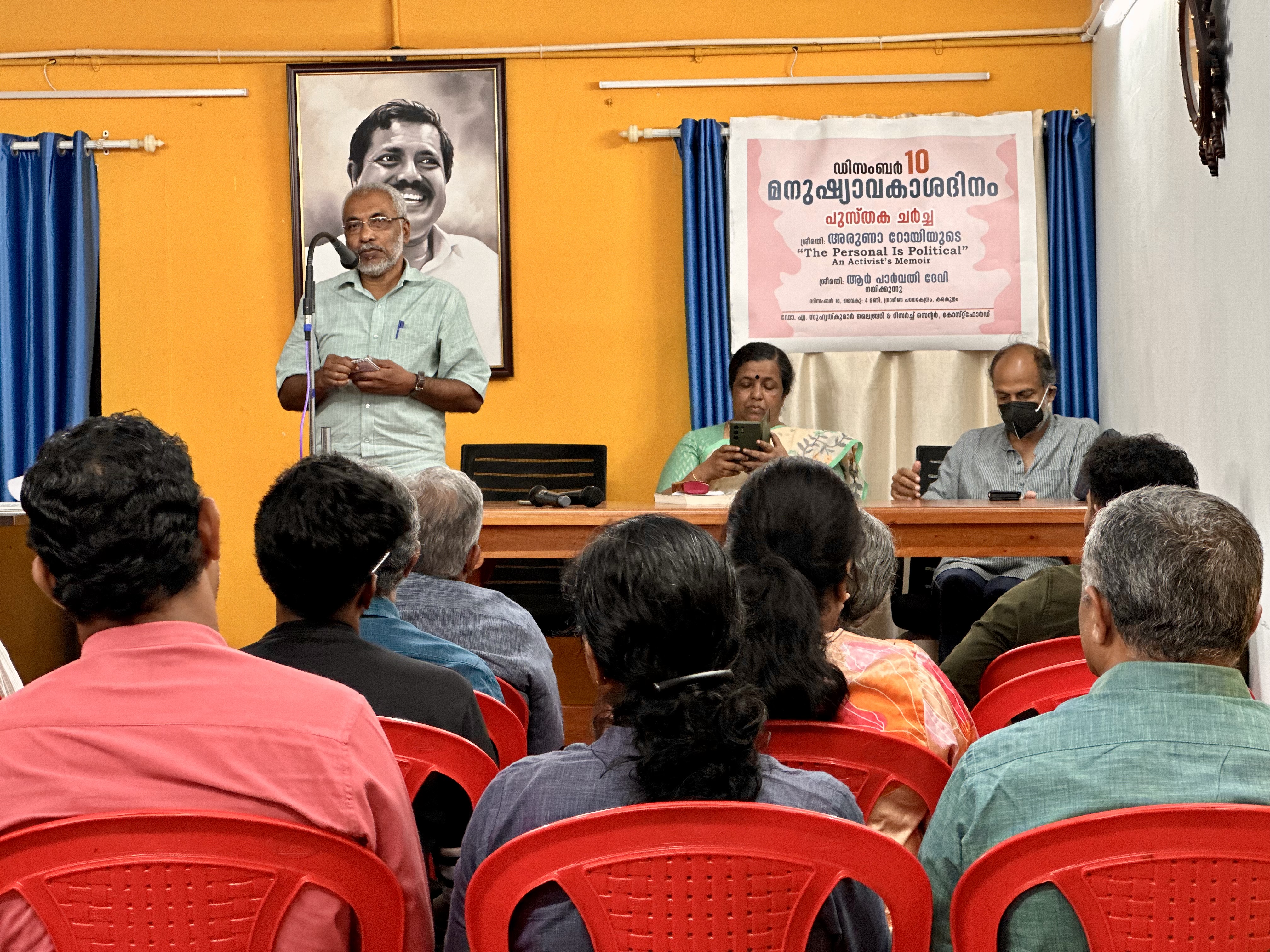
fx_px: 2825
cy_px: 476
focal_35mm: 77
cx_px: 635
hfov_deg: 25.3
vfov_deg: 19.1
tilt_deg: -0.1
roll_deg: +1.1
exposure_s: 1/33
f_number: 2.8
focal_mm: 9
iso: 250
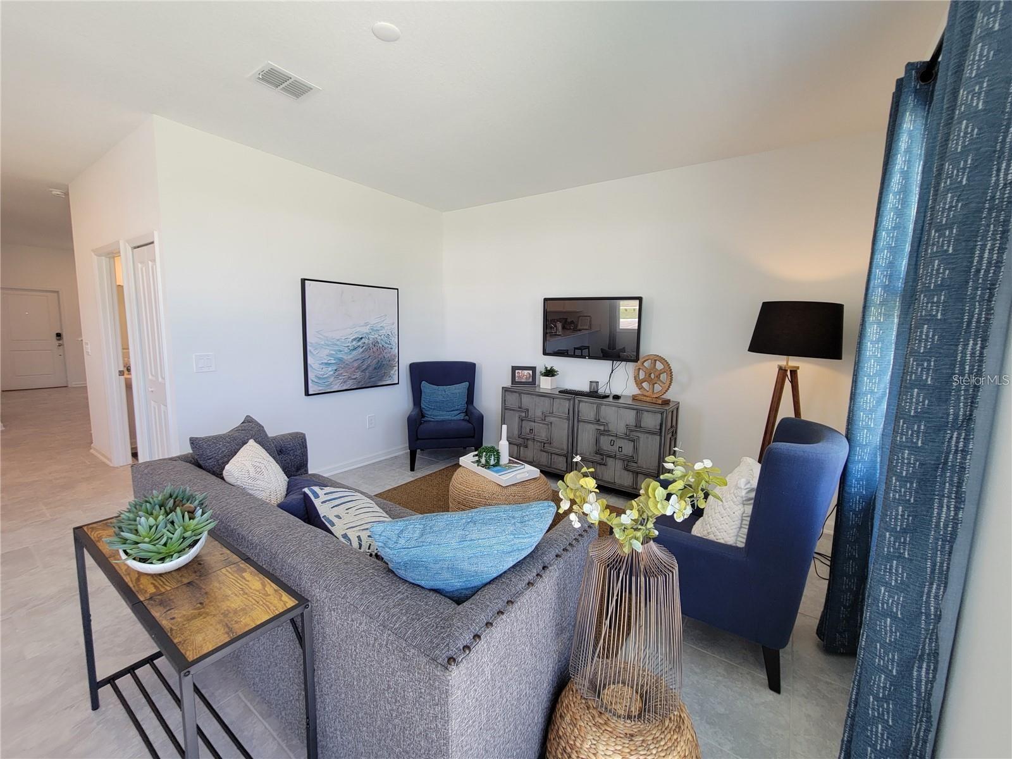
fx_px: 380
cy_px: 380
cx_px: 506
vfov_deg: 89.9
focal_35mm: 13
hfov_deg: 106.2
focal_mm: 2.2
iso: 100
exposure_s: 1/60
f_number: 2.2
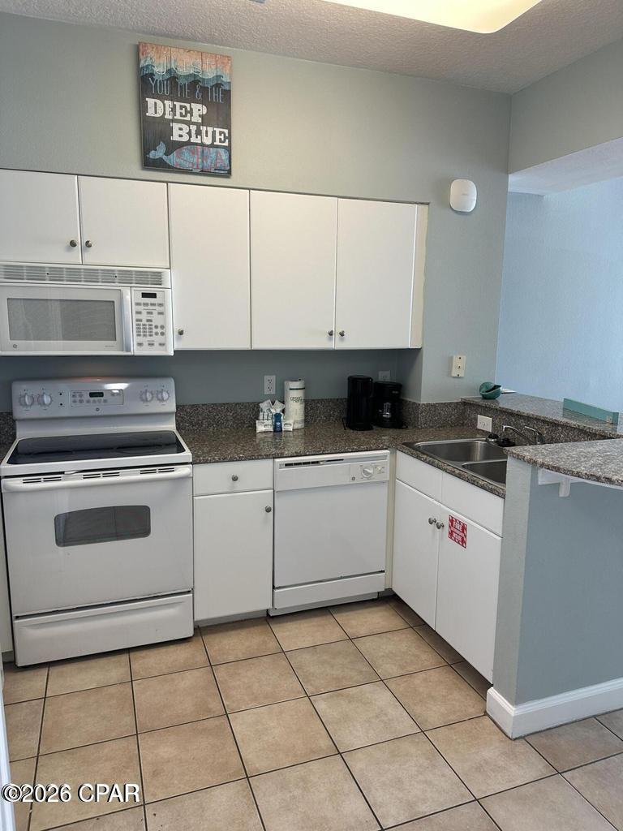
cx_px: 312
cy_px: 416
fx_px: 576
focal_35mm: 24
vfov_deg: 71.6
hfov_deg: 56.8
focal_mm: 6.86
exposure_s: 1/120
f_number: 1.78
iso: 80
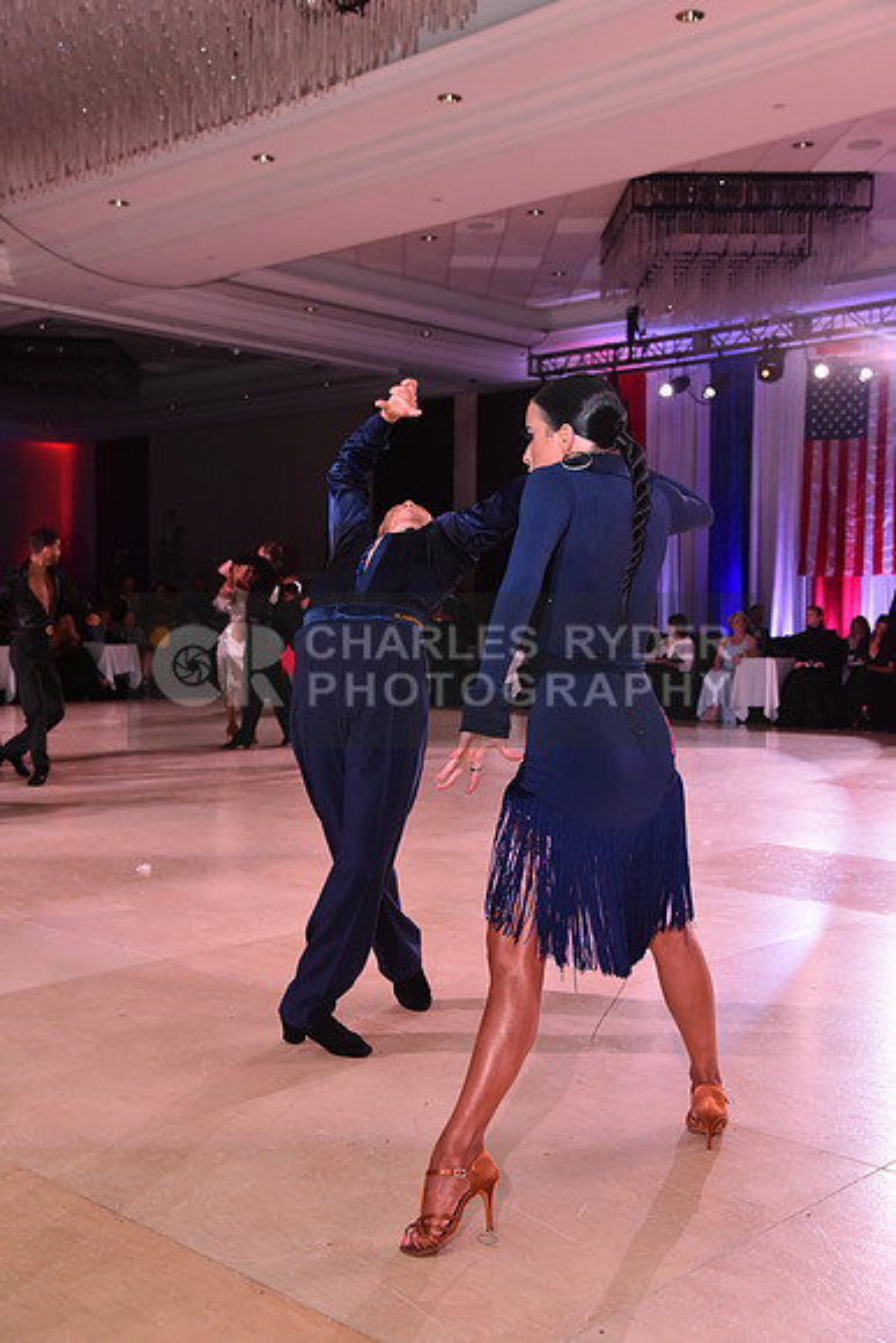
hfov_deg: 35.1
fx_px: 1418
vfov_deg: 50.7
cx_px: 448
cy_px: 672
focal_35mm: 38
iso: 2500
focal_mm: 38
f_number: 5.6
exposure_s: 1/320
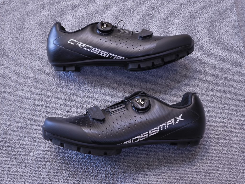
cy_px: 92
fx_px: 354
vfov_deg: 29.1
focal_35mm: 50
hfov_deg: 38.2
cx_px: 122
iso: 100
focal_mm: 7.1
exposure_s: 1/10
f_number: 1.9
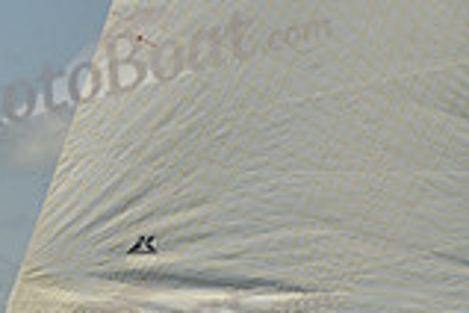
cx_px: 487
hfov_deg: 8.0
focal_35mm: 255
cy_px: 453
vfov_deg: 5.3
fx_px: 3322
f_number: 16
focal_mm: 70
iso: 280
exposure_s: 1/500
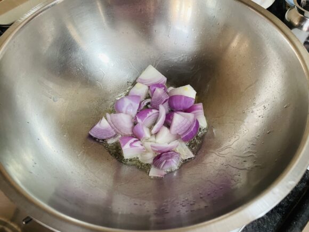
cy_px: 116
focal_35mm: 26
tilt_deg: -53.3
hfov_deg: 67.3
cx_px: 154
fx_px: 232
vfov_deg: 53.1
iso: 200
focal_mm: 4.2
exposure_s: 1/50
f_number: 1.6
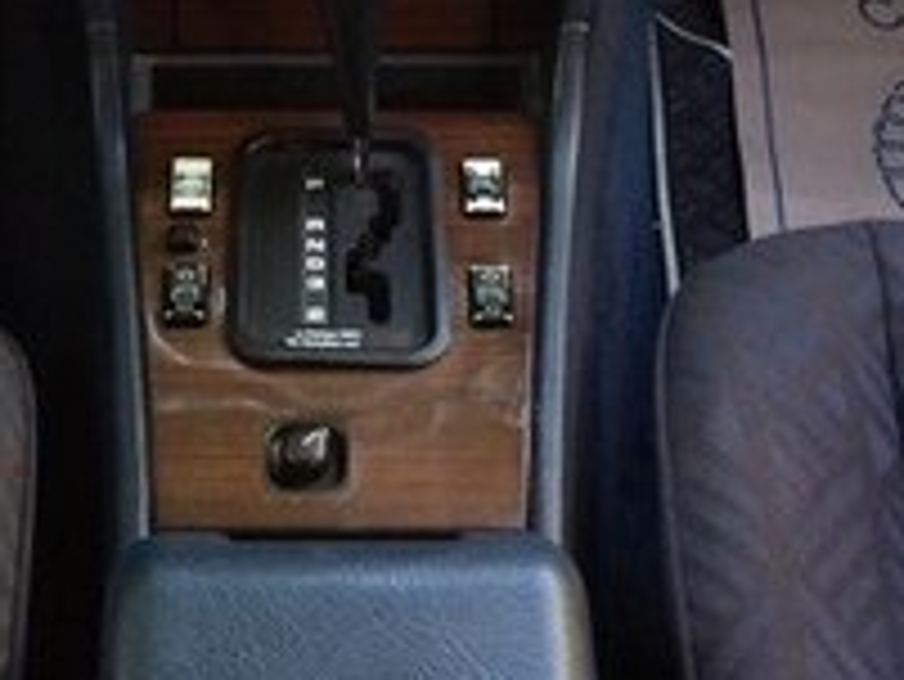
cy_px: -354
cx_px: 310
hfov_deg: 20.6
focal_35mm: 95
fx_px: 2482
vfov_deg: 14.5
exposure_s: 1/33
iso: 125
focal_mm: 4.15
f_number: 2.2
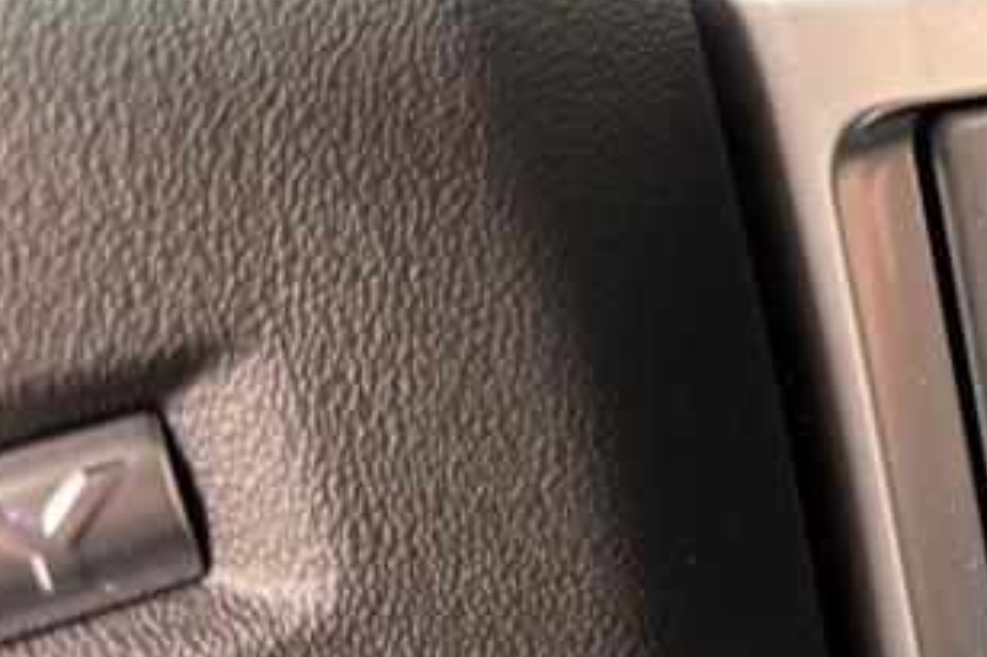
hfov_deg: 20.5
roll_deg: -1.2
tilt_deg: -36.1
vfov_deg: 15.2
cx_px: 1311
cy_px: 333
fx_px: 2466
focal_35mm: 90
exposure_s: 1/49
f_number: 1.6
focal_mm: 5.96
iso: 160
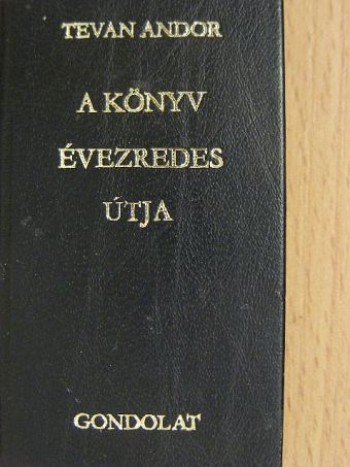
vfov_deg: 30.7
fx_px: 849
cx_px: 175
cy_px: 234
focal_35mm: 63
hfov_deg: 23.3
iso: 200
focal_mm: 10.5
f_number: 3.5
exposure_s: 1/11.8
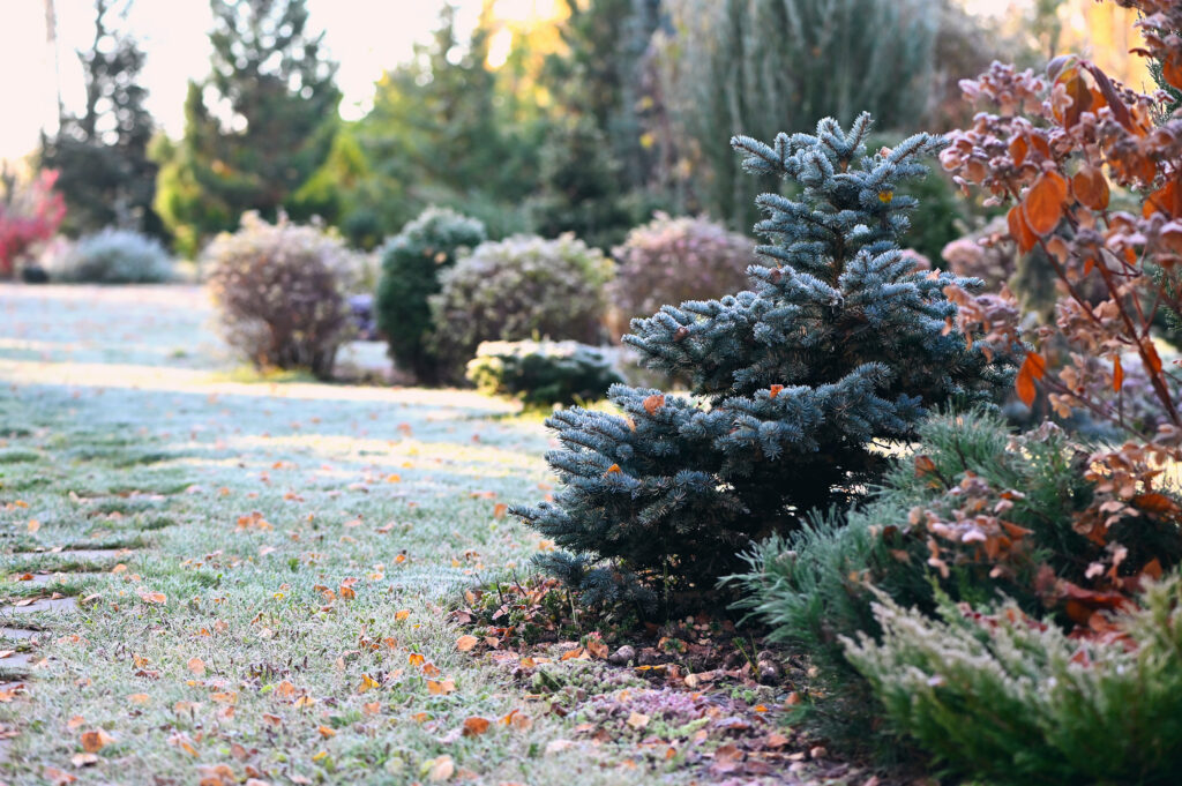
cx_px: 591
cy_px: 393
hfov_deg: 19.5
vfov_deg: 13.0
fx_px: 3445
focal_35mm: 105
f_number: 4
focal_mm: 105
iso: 360
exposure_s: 1/250
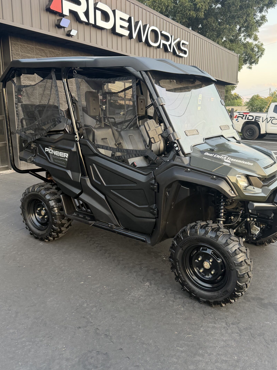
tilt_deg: -10.6
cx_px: 150
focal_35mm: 29
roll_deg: +0.0
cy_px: 173
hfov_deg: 48.2
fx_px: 309
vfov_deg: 61.6
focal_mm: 6.76
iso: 200
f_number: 1.78
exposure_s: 1/183
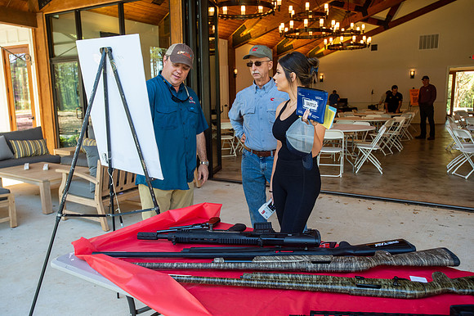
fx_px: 395
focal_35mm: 30
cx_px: 237
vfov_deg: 43.6
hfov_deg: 62.0
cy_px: 158
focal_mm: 30
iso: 1250
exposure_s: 1/200
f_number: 7.1
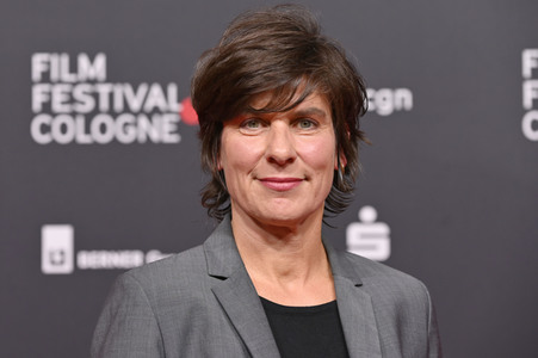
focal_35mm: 110
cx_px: 269
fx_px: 1643
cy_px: 179
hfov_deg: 18.6
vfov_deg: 12.4
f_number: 5
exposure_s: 1/200
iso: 1000
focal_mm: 110
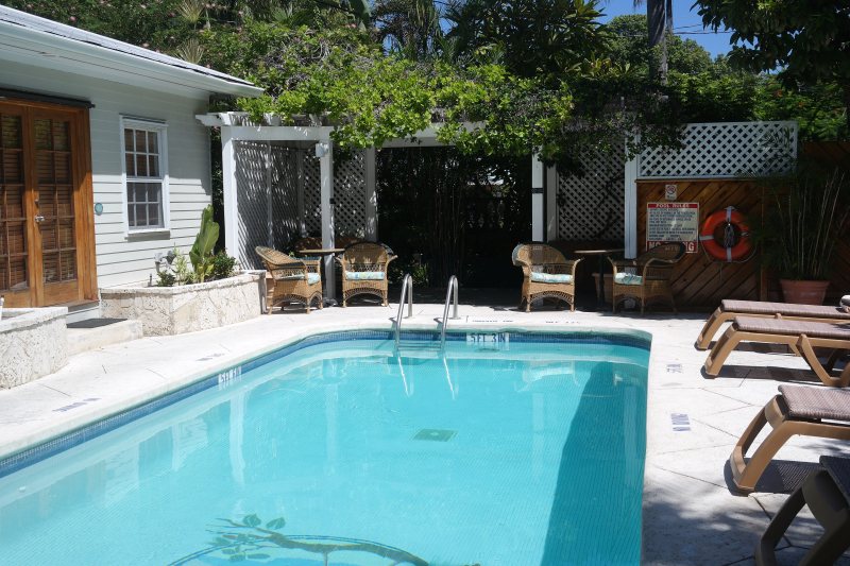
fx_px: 1015
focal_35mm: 43
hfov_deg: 45.4
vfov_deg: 31.2
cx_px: 425
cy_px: 283
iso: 100
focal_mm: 28
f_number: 7.1
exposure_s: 1/320
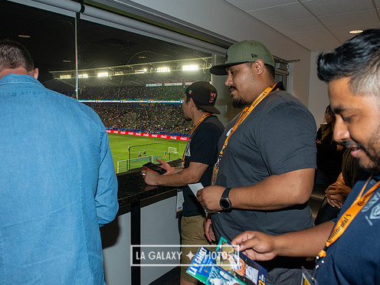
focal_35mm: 27
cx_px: 185
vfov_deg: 51.4
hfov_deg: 65.3
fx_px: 296
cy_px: 141
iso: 640
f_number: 6.3
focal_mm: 24
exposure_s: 1/100
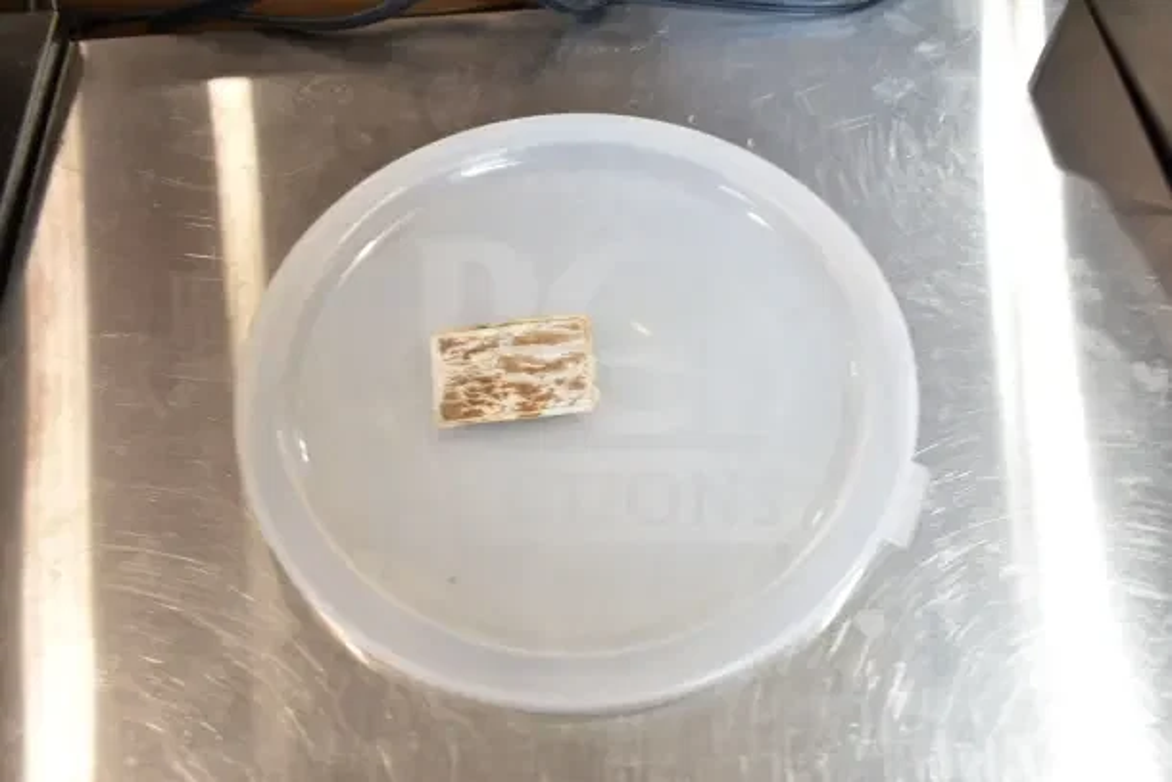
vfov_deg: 40.0
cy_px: 391
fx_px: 1075
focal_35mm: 33
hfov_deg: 57.2
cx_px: 586
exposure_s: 1/60
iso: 200
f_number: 4
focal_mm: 22
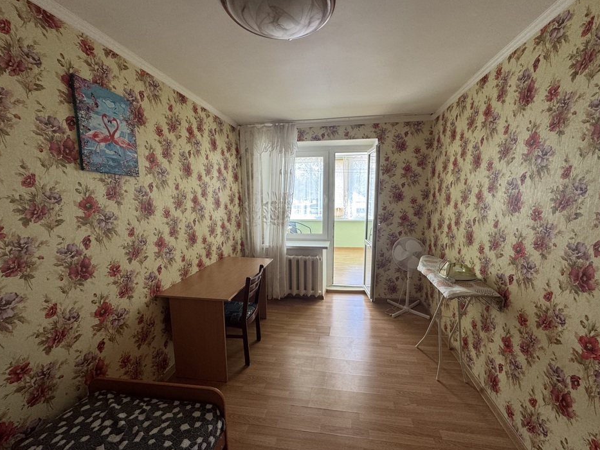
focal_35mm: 15
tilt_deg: -9.0
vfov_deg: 81.7
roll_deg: +0.0
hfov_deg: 98.1
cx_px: 313
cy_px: 235
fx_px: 260
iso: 200
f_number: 2.2
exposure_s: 1/99
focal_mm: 2.22
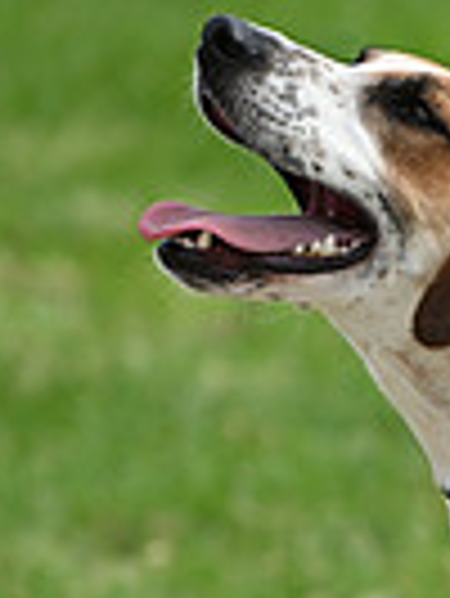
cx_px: 1026
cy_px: 690
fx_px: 12321
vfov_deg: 2.8
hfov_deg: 2.1
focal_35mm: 712
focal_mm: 170
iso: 160
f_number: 4.5
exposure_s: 1/1000
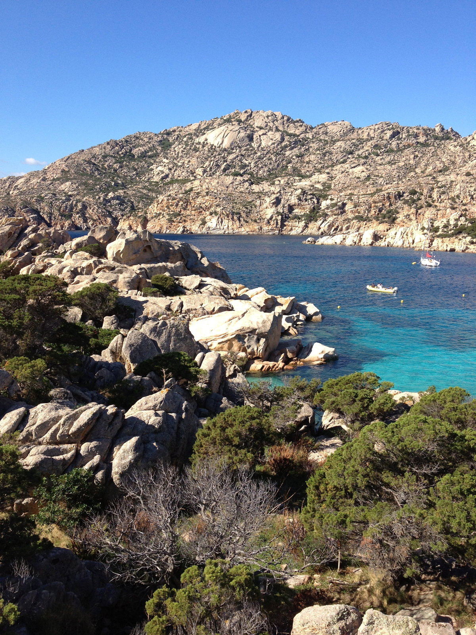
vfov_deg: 52.6
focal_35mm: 35
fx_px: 642
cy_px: 318
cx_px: 238
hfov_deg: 40.7
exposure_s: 1/1082
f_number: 2.4
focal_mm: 4.28
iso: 64
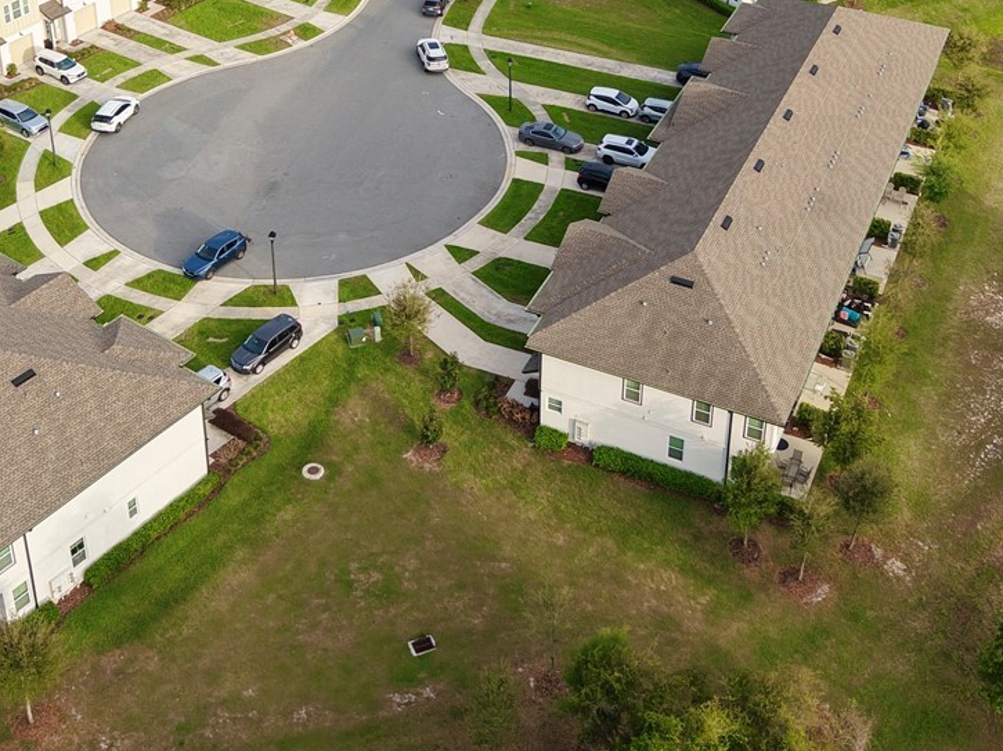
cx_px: 509
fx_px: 1535
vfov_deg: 26.5
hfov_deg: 36.2
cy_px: 59
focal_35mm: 53
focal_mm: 8.67
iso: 100
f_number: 1.8
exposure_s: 1/725
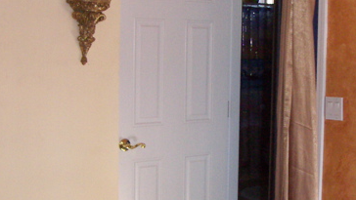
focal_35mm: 69
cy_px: 100
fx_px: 652
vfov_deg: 17.5
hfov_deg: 30.4
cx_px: 232
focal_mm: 4.7
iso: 200
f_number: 2.8
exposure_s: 1/50
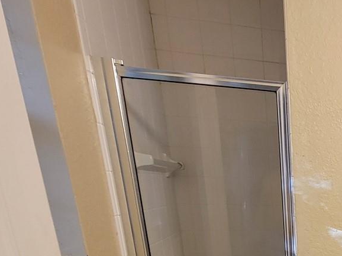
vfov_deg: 32.4
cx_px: 394
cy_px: 312
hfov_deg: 39.6
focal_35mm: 36
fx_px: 356
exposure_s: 1/60
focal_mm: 2.2
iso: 160
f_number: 2.2
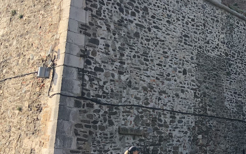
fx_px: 570
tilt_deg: +9.4
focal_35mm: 85
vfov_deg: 15.4
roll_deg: -1.7
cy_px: 81
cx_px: 243
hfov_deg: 23.4
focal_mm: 4
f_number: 1.8
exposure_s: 1/774
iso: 20
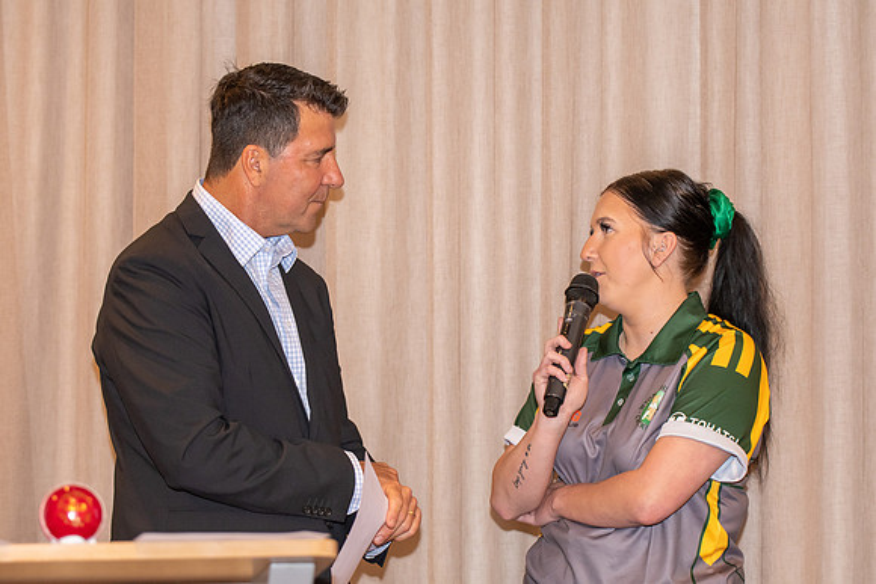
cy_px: 292
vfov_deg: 13.0
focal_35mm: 105
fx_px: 2555
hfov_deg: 19.5
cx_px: 438
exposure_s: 1/60
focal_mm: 70
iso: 1000
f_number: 2.8
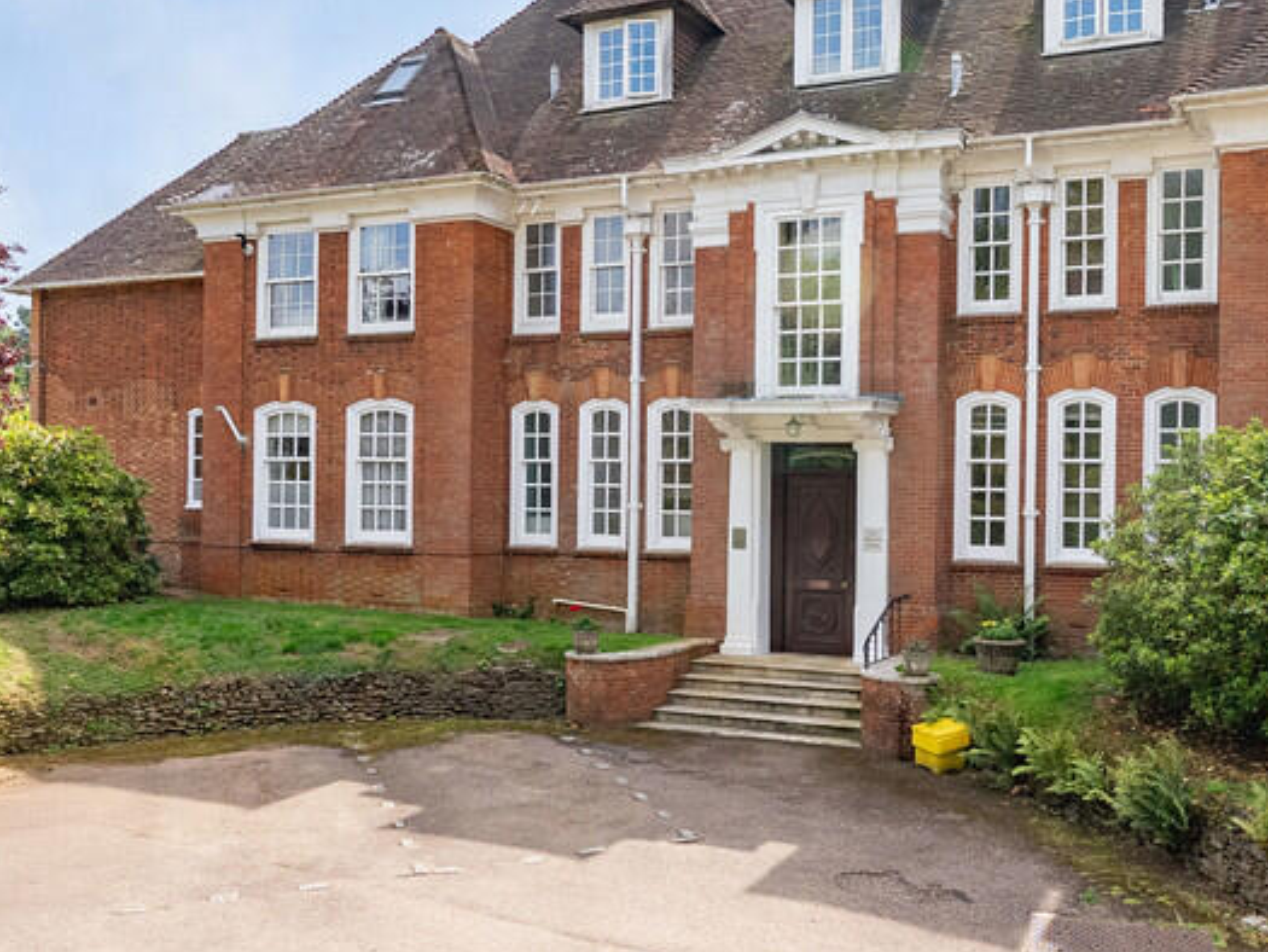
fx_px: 1134
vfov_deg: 45.3
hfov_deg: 57.0
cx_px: 860
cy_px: 377
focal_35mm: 31
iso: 1250
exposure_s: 1/1600
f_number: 7.1
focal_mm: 16.5
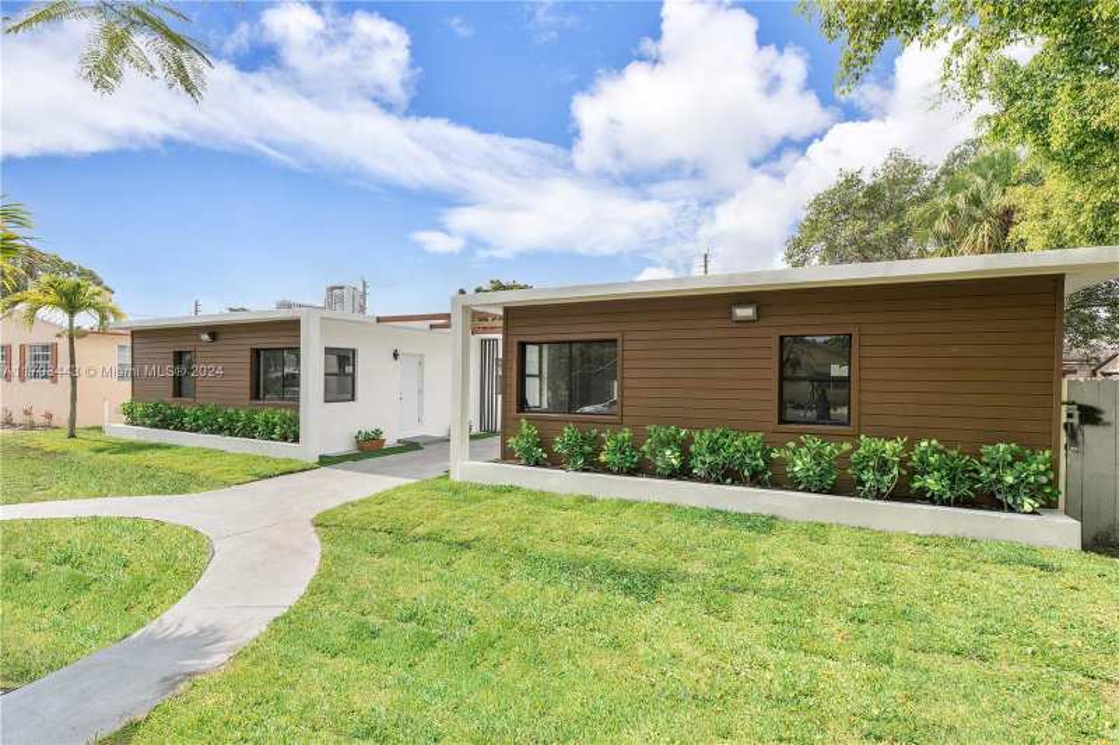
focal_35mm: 16
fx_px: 497
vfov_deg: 73.7
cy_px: 372
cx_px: 560
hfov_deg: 96.7
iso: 125
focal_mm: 16
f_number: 8
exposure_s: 1/200
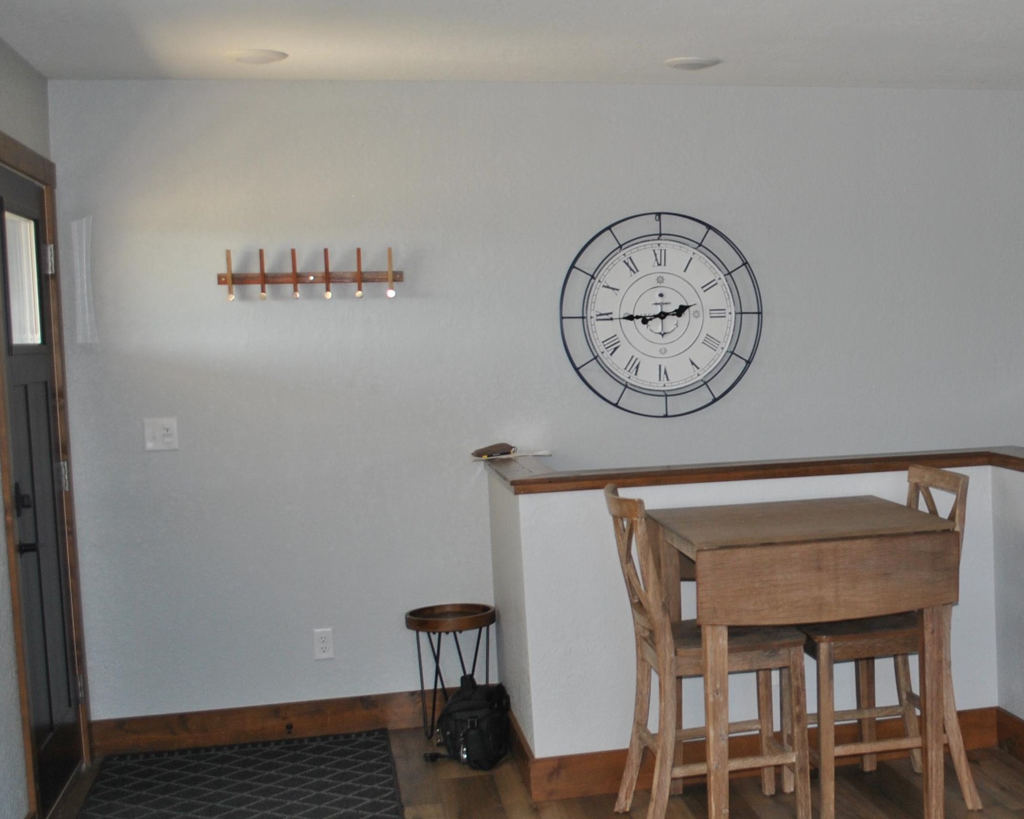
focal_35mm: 51
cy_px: 435
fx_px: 1545
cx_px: 856
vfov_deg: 29.7
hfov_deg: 35.2
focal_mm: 20
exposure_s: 1/60
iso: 200
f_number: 3.8
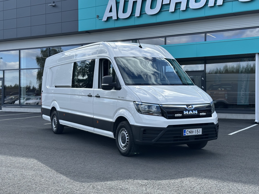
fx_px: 359
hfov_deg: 39.7
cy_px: 97
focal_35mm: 48
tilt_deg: +0.4
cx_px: 130
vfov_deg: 30.3
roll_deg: -0.1
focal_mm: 6.86
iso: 64
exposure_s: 1/2028
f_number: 1.78
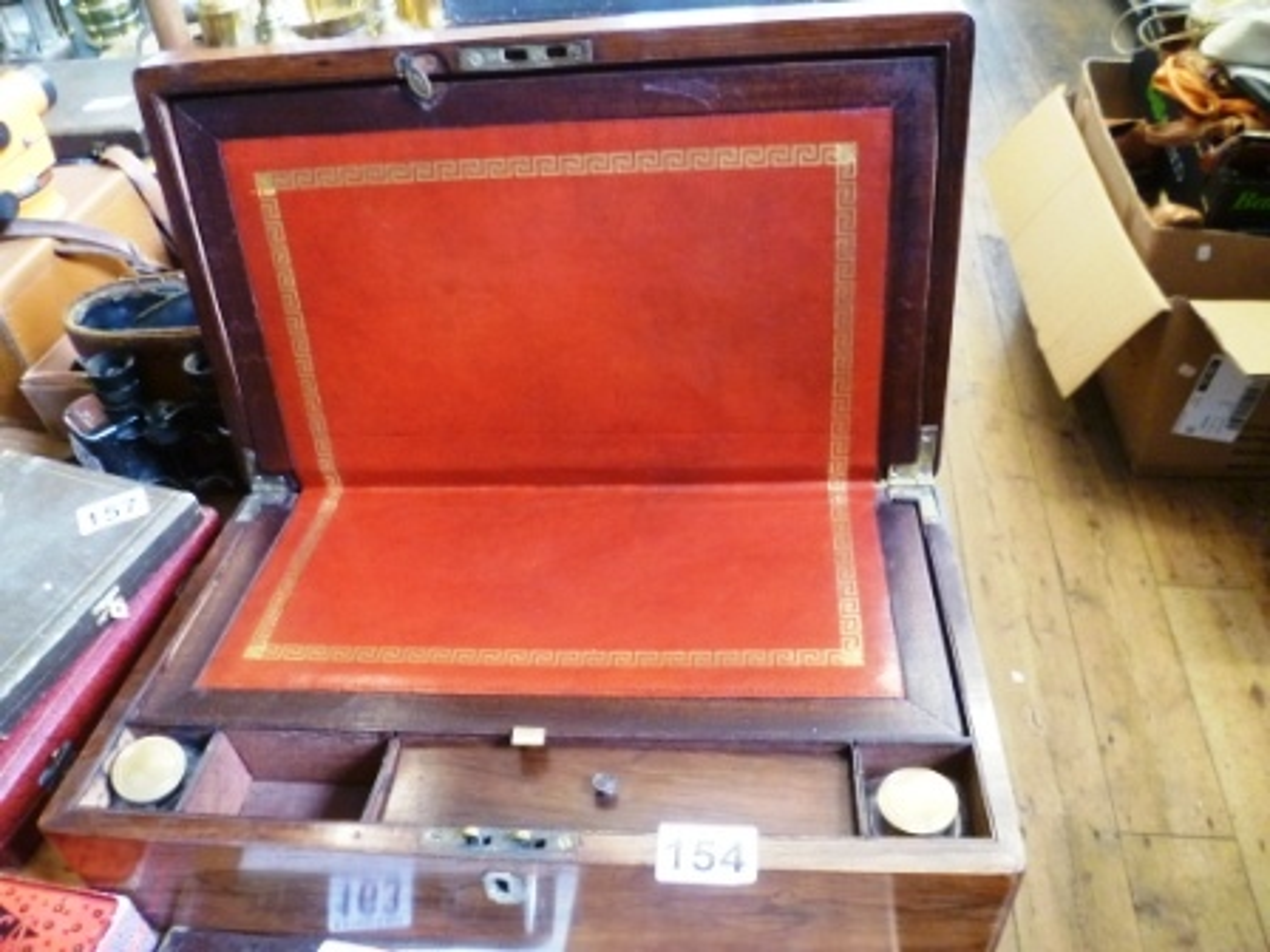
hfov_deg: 63.4
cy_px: 476
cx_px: 635
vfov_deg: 49.7
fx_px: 1027
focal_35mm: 28
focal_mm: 5
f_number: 2.8
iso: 400
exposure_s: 1/20
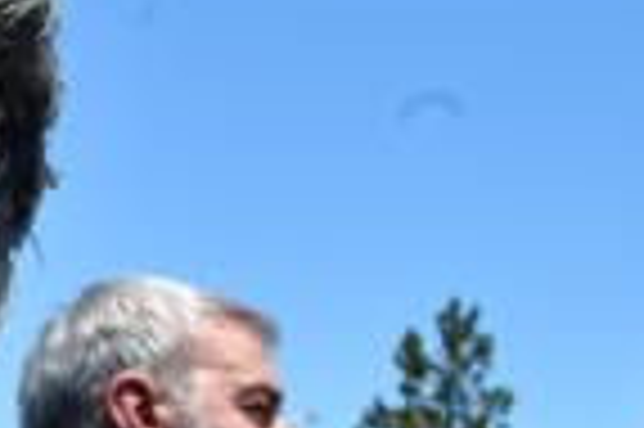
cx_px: 594
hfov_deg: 12.6
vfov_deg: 8.4
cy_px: 315
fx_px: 2895
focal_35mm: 162
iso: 800
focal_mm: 35
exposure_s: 1/500
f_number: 13
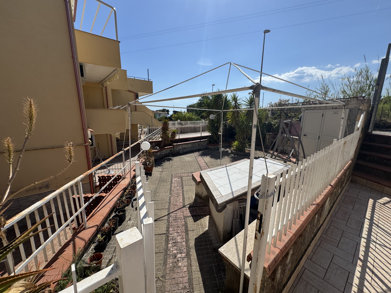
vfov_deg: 85.7
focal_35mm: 14
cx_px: 196
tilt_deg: -11.8
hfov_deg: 102.1
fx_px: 158
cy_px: 146
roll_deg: -0.1
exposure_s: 1/3546
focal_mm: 2.22
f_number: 2.2
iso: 50
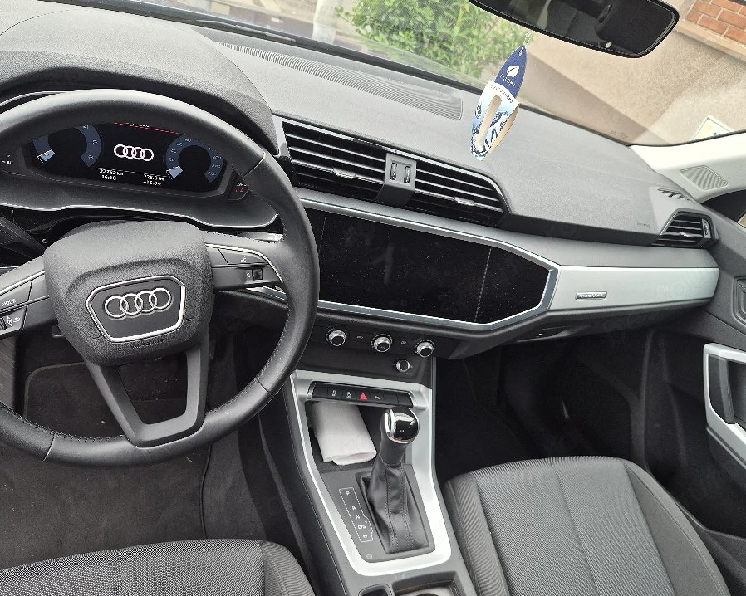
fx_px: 552
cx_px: 355
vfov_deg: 56.8
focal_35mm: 25
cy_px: 289
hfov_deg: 68.1
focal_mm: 5.4
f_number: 1.8
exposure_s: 1/182
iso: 40
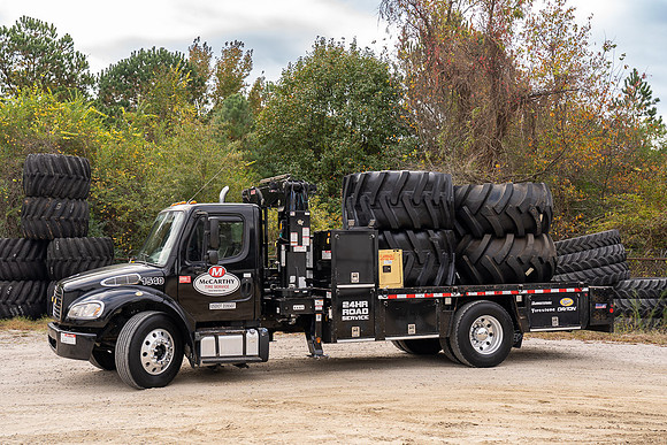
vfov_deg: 31.9
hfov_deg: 46.4
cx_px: 334
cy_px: 222
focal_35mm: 42
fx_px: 778
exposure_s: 1/80
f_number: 4.5
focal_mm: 42
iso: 100
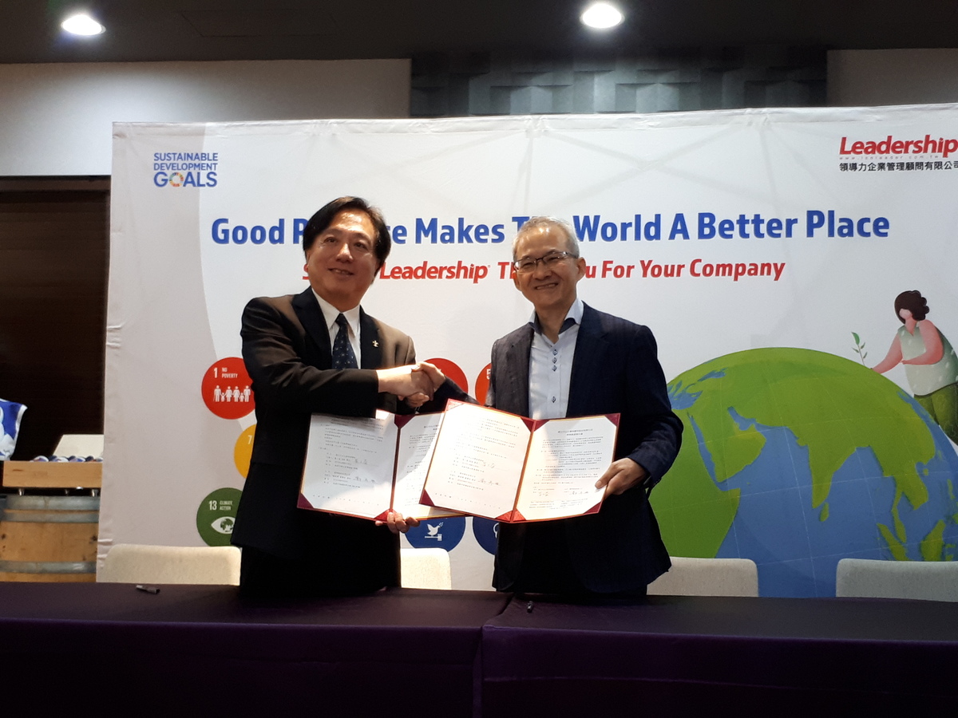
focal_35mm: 27
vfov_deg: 51.4
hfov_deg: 65.3
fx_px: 747
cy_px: 359
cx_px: 479
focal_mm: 3.6
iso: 200
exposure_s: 1/24
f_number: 1.9
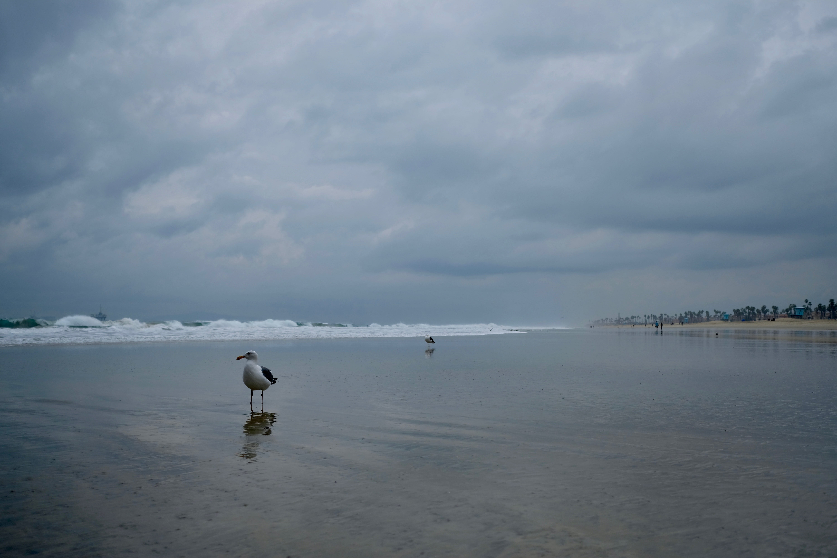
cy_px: 279
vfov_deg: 37.9
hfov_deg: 54.4
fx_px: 814
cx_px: 418
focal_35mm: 35
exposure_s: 1/4000
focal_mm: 23
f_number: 2.8
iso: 250
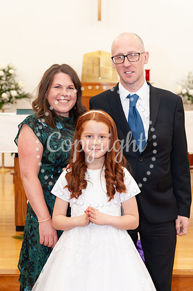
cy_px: 146
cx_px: 96
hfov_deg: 20.0
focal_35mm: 68
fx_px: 548
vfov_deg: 29.7
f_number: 5.6
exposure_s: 1/50
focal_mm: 68
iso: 2000
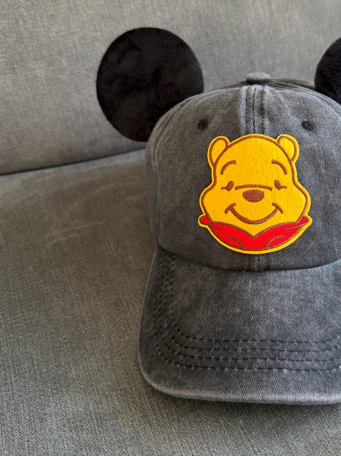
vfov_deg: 50.1
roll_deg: -3.5
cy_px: 211
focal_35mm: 37
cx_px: 254
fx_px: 486
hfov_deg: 37.7
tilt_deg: -33.3
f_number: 1.78
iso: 100
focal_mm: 6.76
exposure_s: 1/74
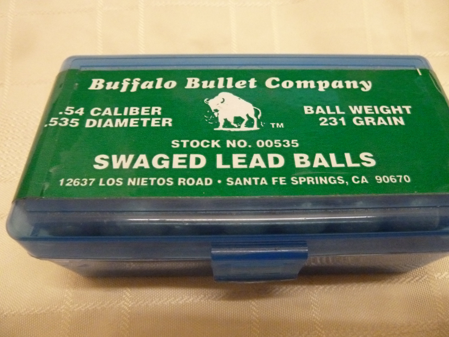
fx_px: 324
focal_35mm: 25
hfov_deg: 69.4
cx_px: 224
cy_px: 168
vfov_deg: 54.9
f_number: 3.3
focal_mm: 4.1
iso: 800
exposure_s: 1/50
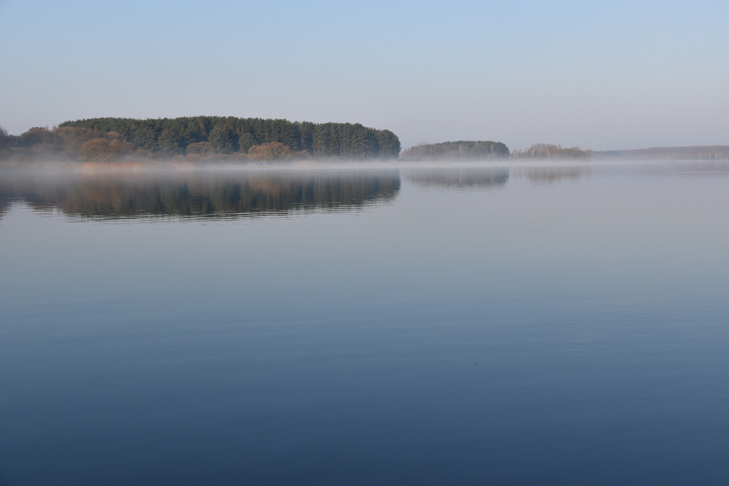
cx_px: 364
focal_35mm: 44
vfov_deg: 30.8
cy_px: 243
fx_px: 881
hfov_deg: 45.0
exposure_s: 1/1600
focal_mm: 29
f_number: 6.3
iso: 500
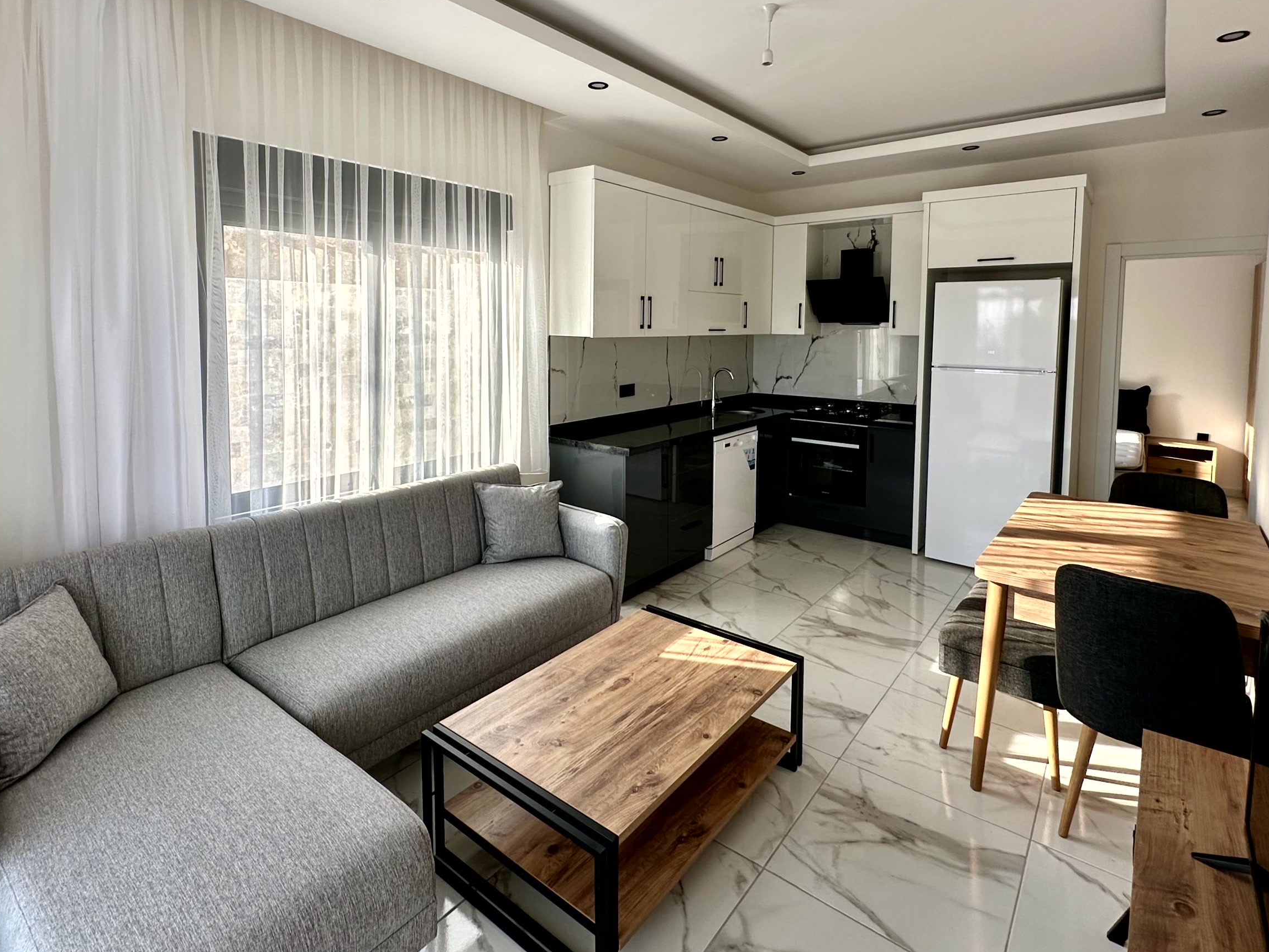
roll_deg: +0.1
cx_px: 633
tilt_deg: -4.6
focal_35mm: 18
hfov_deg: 87.7
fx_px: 660
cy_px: 367
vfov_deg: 70.6
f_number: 2.2
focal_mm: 2.22
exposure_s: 1/299
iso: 40
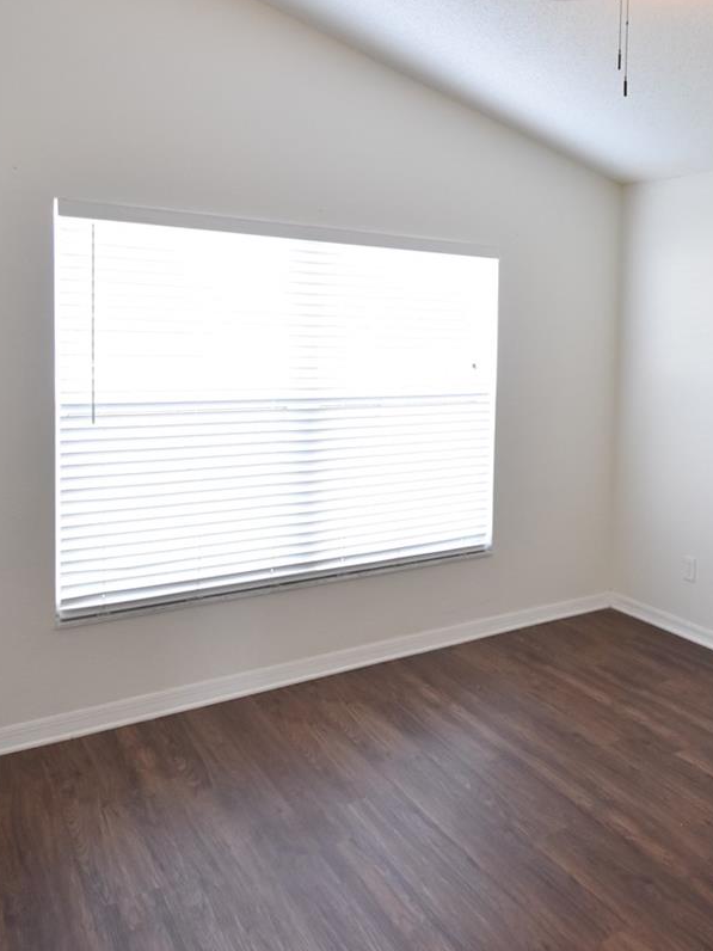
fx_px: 796
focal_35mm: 29
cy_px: 364
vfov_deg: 60.9
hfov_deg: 43.1
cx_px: 671
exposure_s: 1/60
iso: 800
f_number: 4
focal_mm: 10
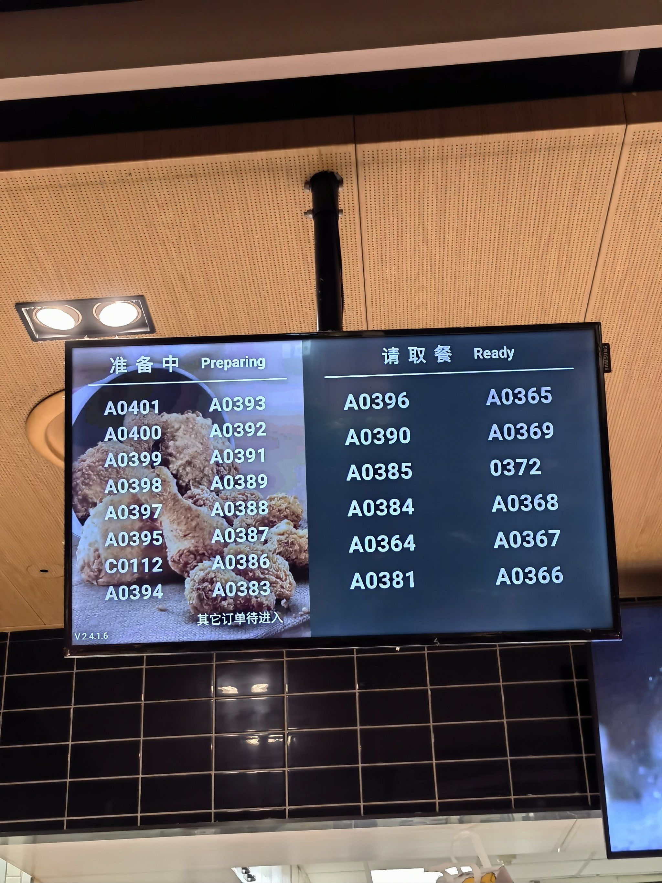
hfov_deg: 29.7
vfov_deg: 38.9
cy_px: 442
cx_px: 331
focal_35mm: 49
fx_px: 1250
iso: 320
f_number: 1.8
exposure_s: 1/50
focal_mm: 5.54
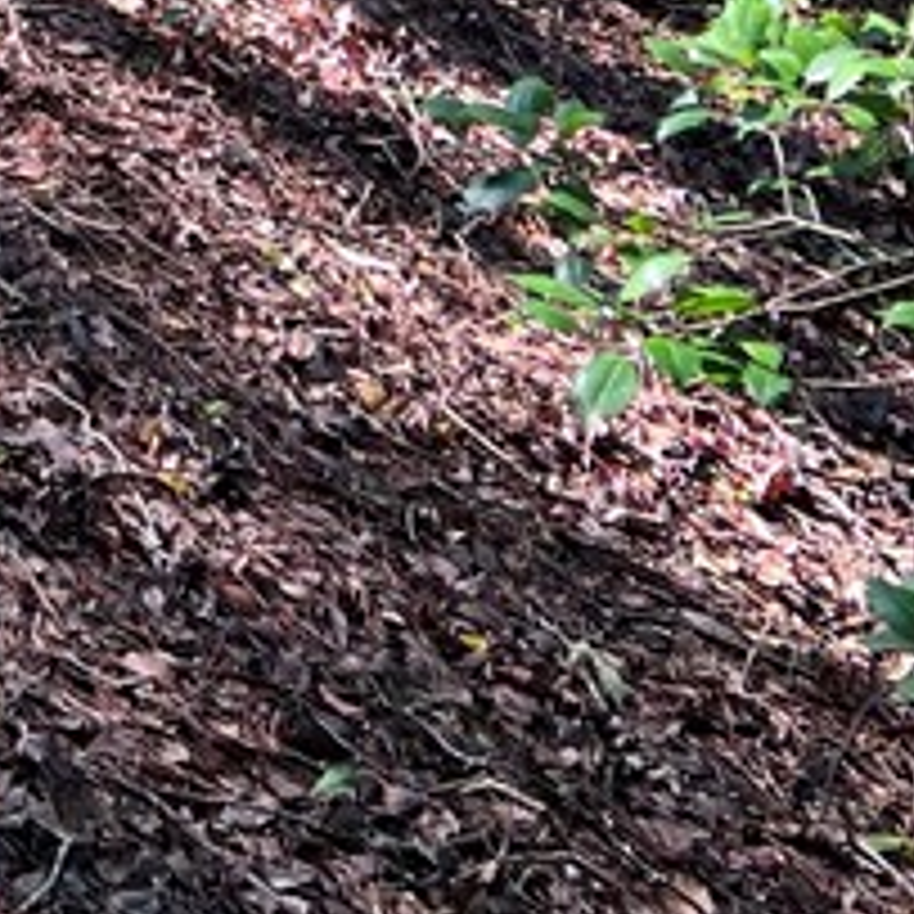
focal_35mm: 116
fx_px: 3465
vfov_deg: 13.7
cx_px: -356
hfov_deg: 14.3
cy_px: -635
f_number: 1.5
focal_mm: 5.7
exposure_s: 1/121
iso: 50
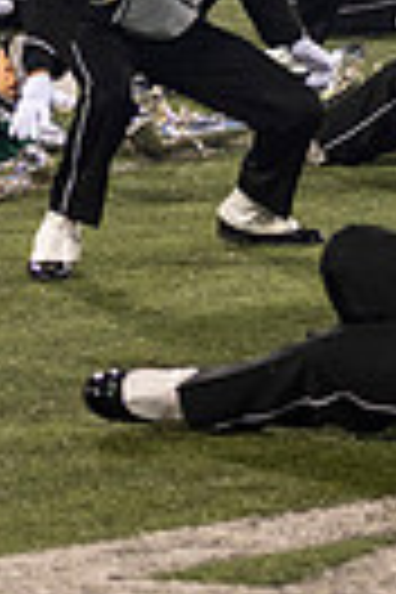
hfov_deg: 4.4
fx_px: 5082
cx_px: 999
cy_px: -198
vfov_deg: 6.6
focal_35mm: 308
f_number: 2.8
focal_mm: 70
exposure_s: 1/500
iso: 1000
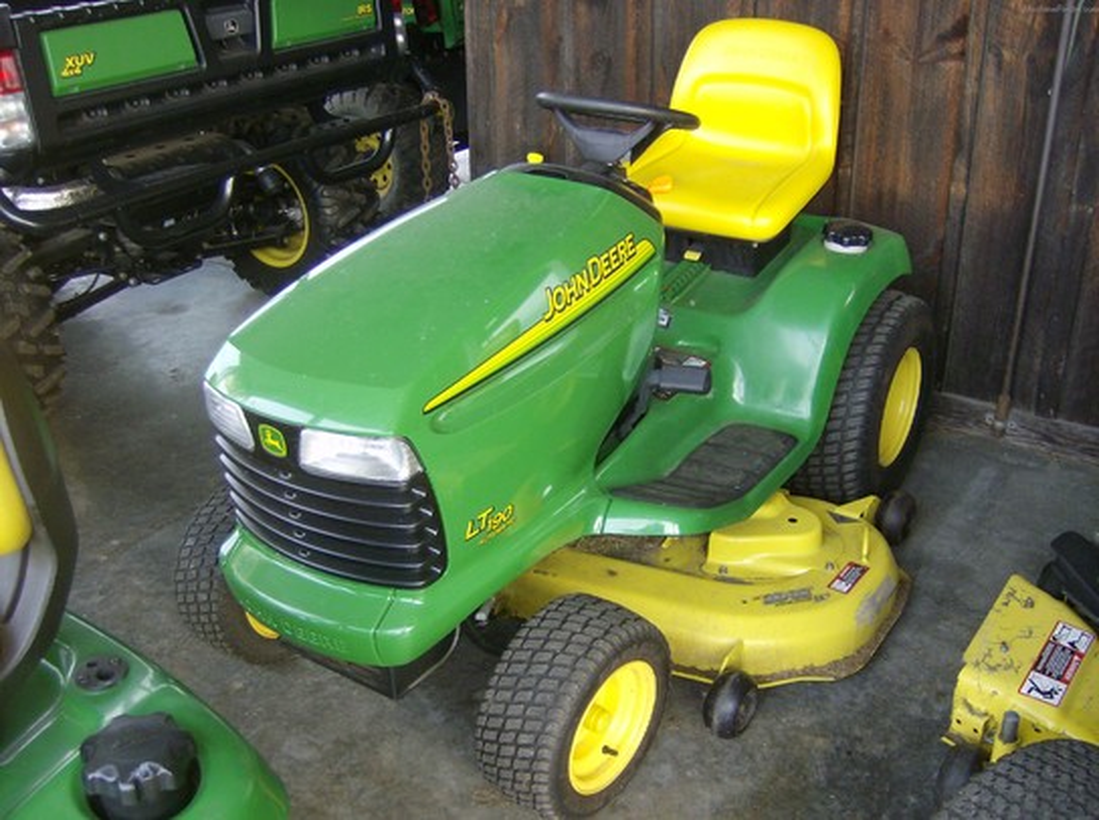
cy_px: 410
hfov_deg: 51.4
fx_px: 1141
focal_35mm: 36
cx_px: 550
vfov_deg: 39.5
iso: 140
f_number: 2.8
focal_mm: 6
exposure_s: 1/64
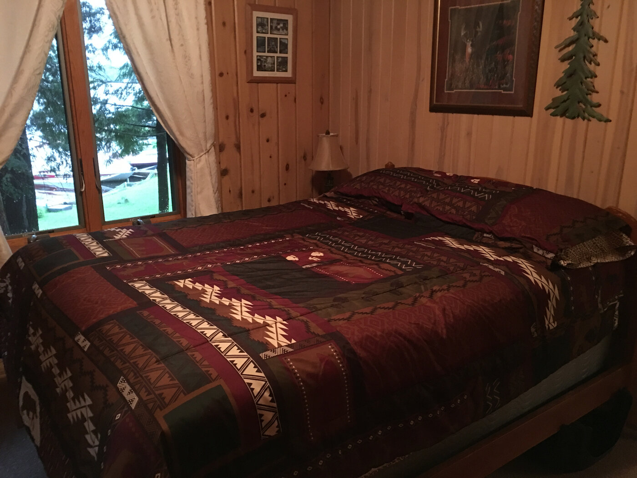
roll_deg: +1.4
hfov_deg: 61.7
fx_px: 534
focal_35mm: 29
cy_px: 239
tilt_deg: -16.1
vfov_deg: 48.2
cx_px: 318
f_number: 2.2
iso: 80
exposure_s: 1/4
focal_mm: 4.15
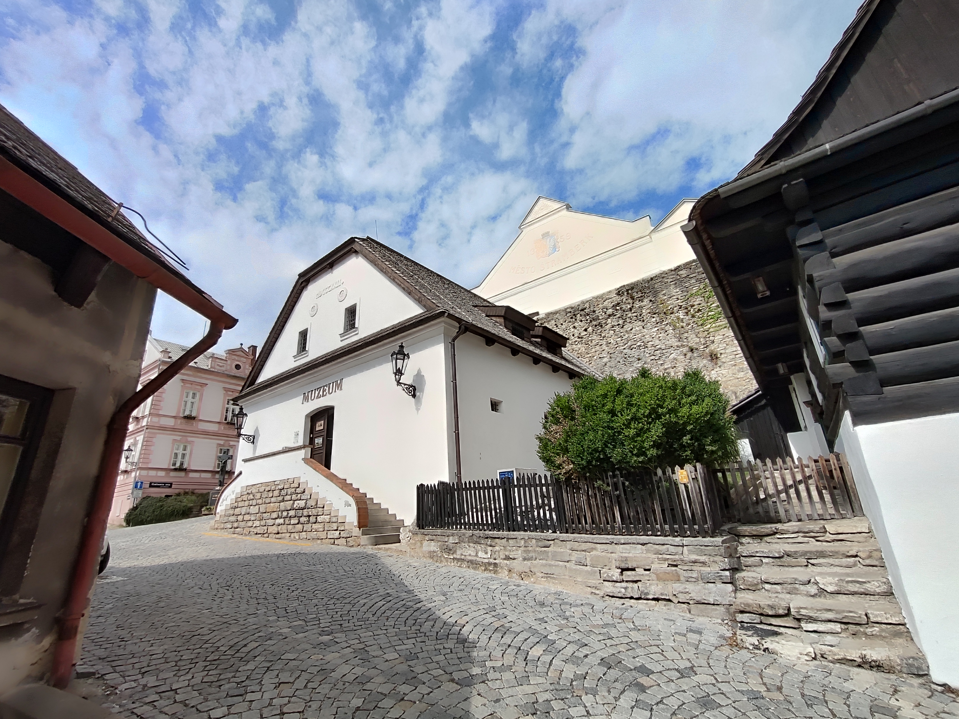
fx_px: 360
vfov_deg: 89.9
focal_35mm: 13
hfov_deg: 106.2
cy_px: 360
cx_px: 480
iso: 51
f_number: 2.2
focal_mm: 1.66
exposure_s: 1/1533
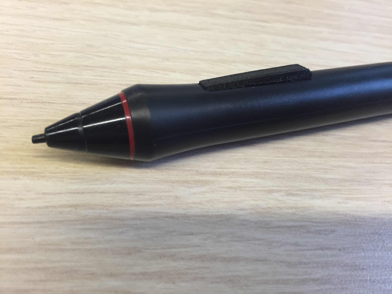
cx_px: 196
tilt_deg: -56.6
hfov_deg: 61.7
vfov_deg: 48.2
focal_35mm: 29
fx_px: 328
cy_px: 147
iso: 125
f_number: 2.2
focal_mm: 4.15
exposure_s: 1/30
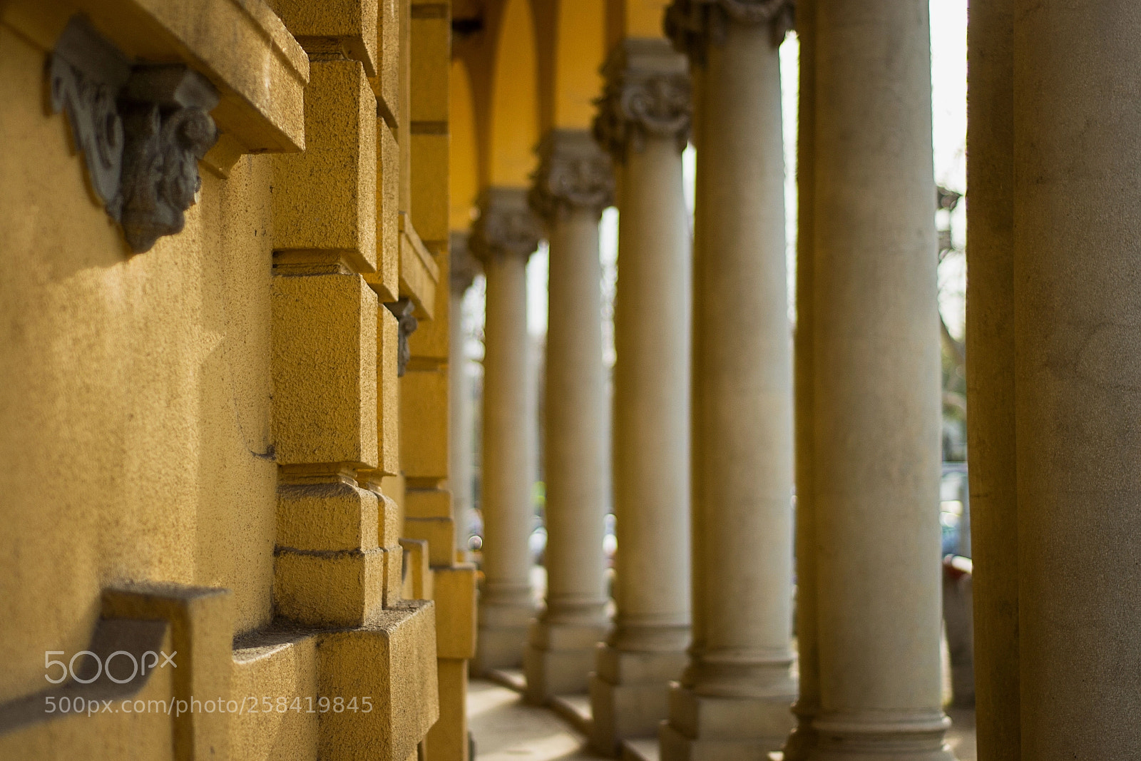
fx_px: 2377
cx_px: 570
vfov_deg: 18.2
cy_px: 380
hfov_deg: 27.0
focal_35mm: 75
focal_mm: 50
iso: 100
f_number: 1.8
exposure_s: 1/1000
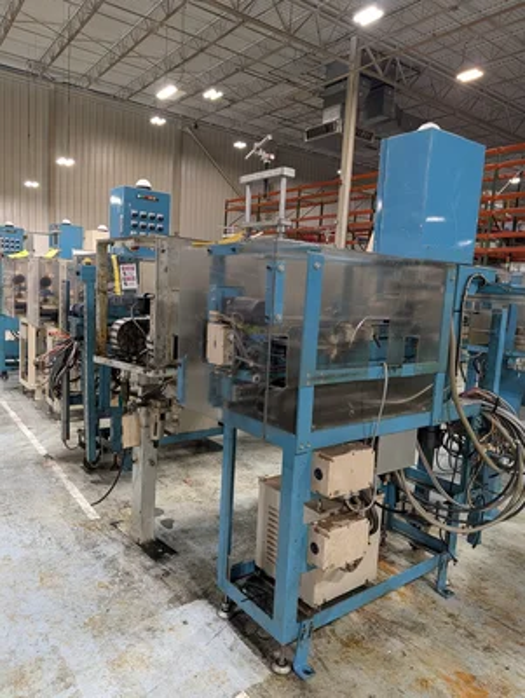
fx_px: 484
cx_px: 262
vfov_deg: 71.5
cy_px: 349
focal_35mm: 24
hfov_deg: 56.9
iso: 291
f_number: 1.68
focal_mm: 6.9
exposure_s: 1/248
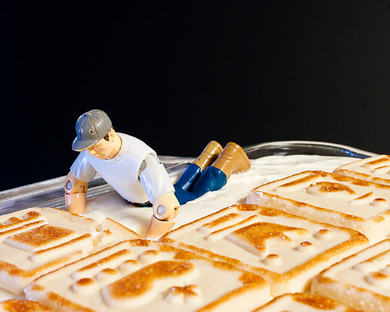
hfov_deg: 31.1
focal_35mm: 61
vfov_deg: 25.2
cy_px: 158
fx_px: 699
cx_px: 211
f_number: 13
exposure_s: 5
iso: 160
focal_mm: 35
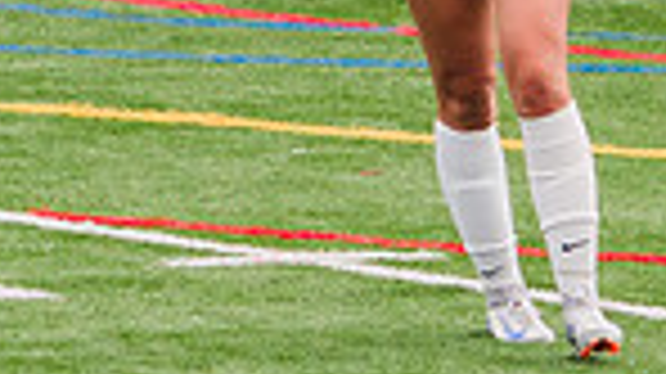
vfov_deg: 0.8
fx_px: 26876
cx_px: 730
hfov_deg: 1.4
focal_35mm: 1523
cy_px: -146
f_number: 5.6
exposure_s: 1/1600
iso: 640
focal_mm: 200
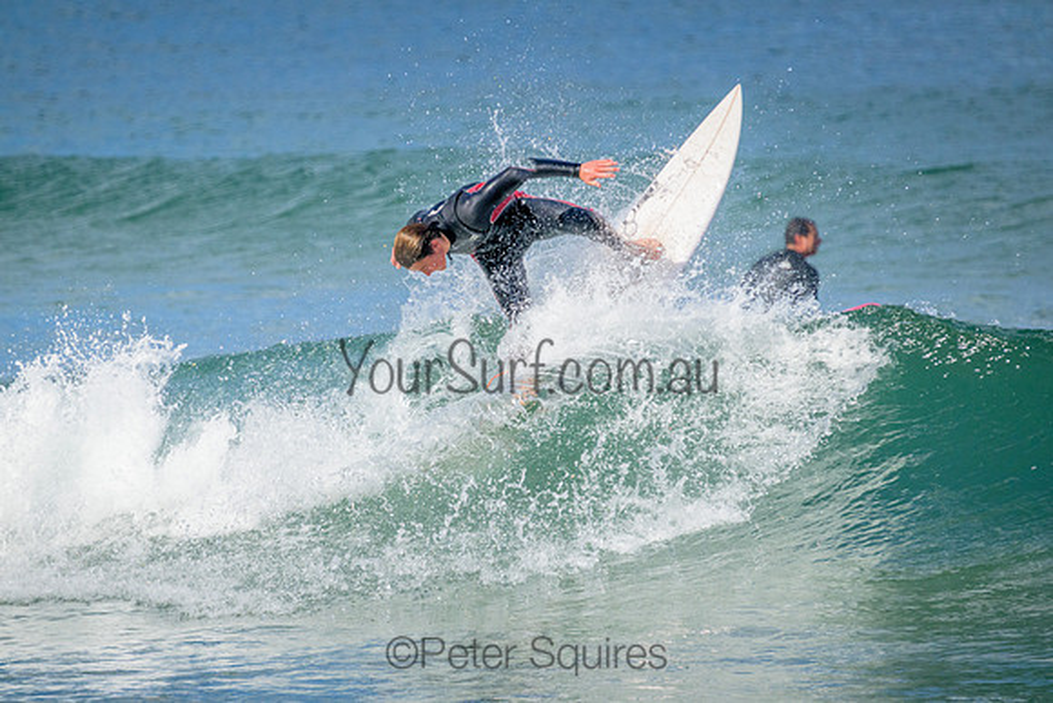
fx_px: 21064
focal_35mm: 720
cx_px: 526
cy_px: 352
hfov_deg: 2.9
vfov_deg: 1.9
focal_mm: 720
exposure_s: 1/1250
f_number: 11
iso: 2500
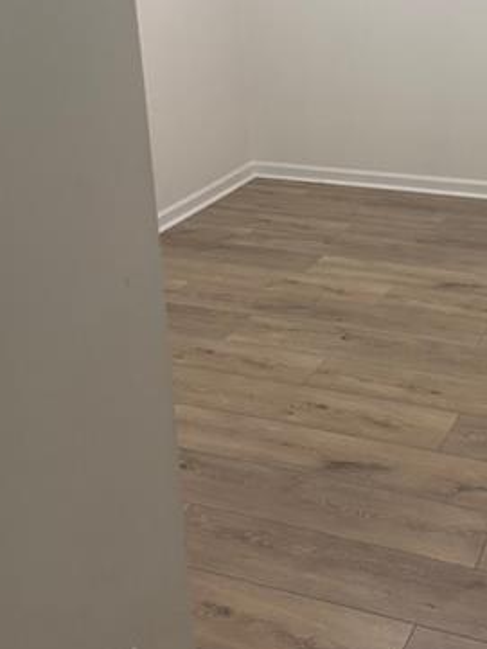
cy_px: 187
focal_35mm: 51
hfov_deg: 27.9
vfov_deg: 36.8
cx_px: 403
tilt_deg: -15.4
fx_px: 956
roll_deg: +0.7
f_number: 1.78
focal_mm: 6.76
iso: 200
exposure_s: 1/120
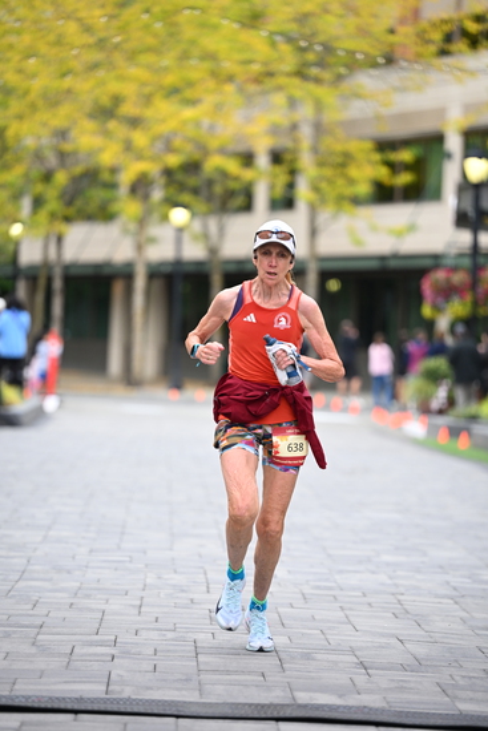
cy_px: 366
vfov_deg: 12.8
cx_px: 244
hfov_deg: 8.6
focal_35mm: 160
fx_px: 3251
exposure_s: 1/2000
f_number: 2.8
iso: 1000
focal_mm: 160
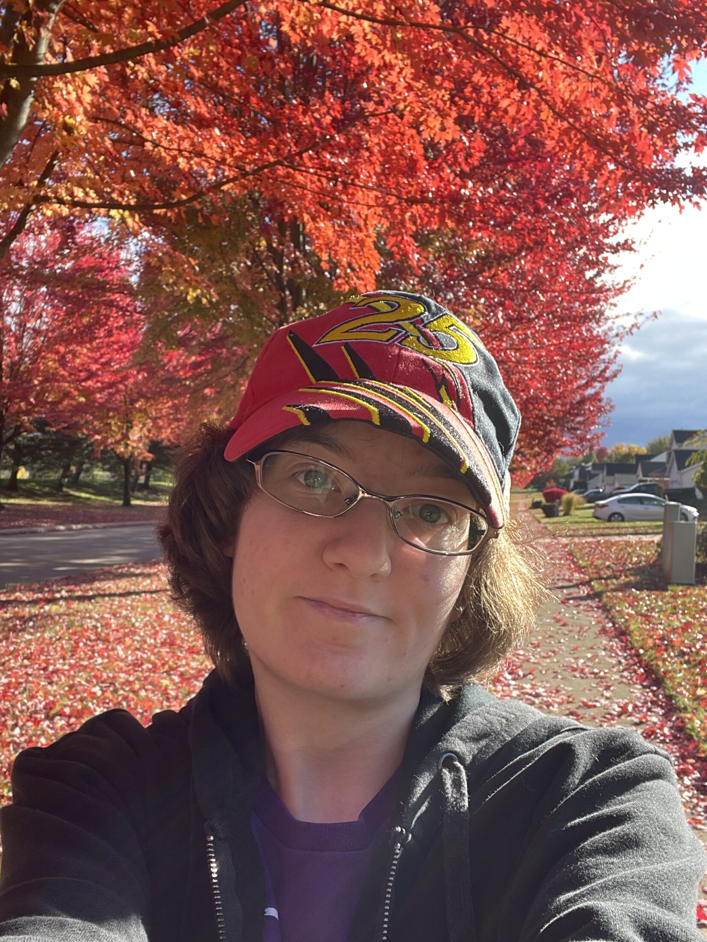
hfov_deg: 40.7
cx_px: 329
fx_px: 953
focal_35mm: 35
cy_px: 539
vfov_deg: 52.4
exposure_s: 1/136
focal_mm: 2.71
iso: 25
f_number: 2.2
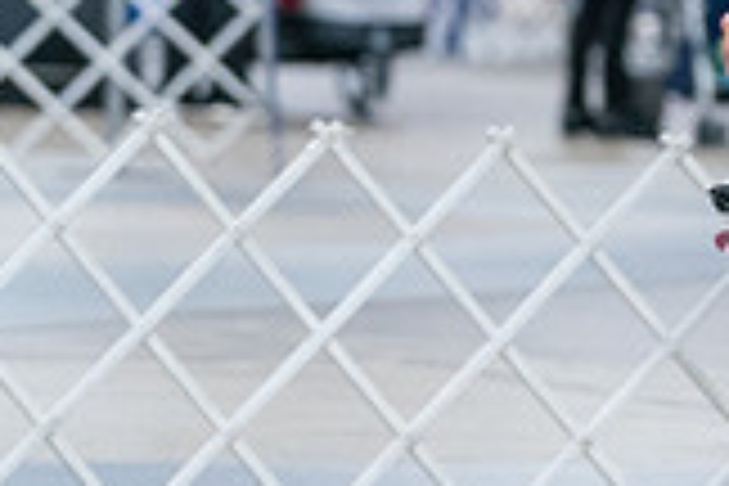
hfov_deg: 4.3
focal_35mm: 484
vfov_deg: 2.8
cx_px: 814
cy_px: 47
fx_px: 9800
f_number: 3.2
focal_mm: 135
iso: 6400
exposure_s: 1/250
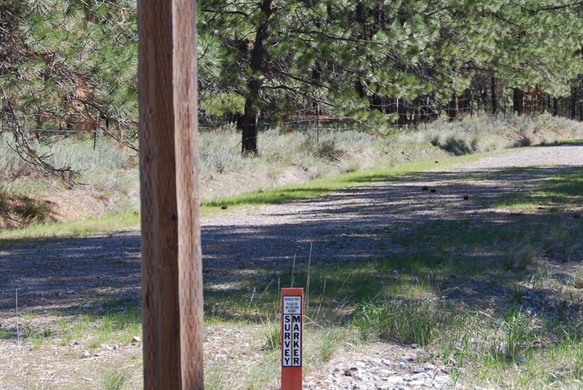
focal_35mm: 118
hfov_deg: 17.3
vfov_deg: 11.6
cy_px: 118
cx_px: 277
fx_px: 1913
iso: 100
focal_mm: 38
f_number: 6.3
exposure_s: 1/160
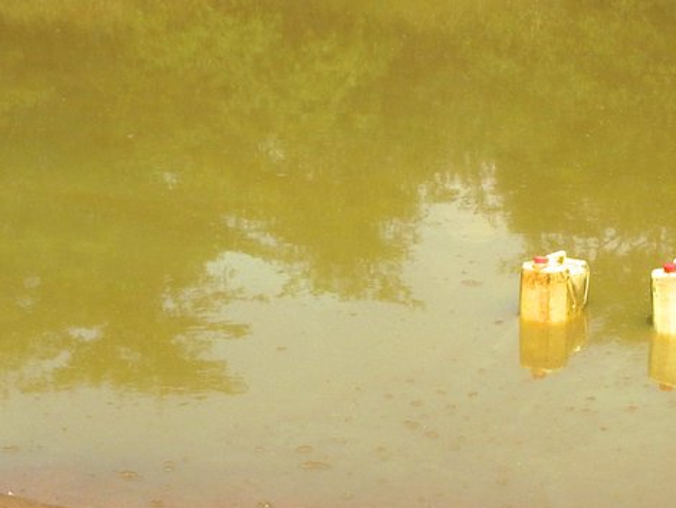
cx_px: 529
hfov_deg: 19.8
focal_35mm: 98
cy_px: 299
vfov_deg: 15.1
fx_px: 1915
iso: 100
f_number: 5.6
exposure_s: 1/1000
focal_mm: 9.7
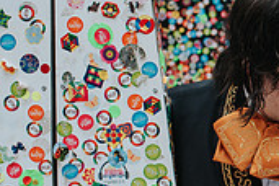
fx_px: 922
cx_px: 377
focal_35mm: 119
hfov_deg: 16.2
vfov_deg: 11.5
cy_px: 156
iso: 560
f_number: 3.5
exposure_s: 1/1250
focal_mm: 35
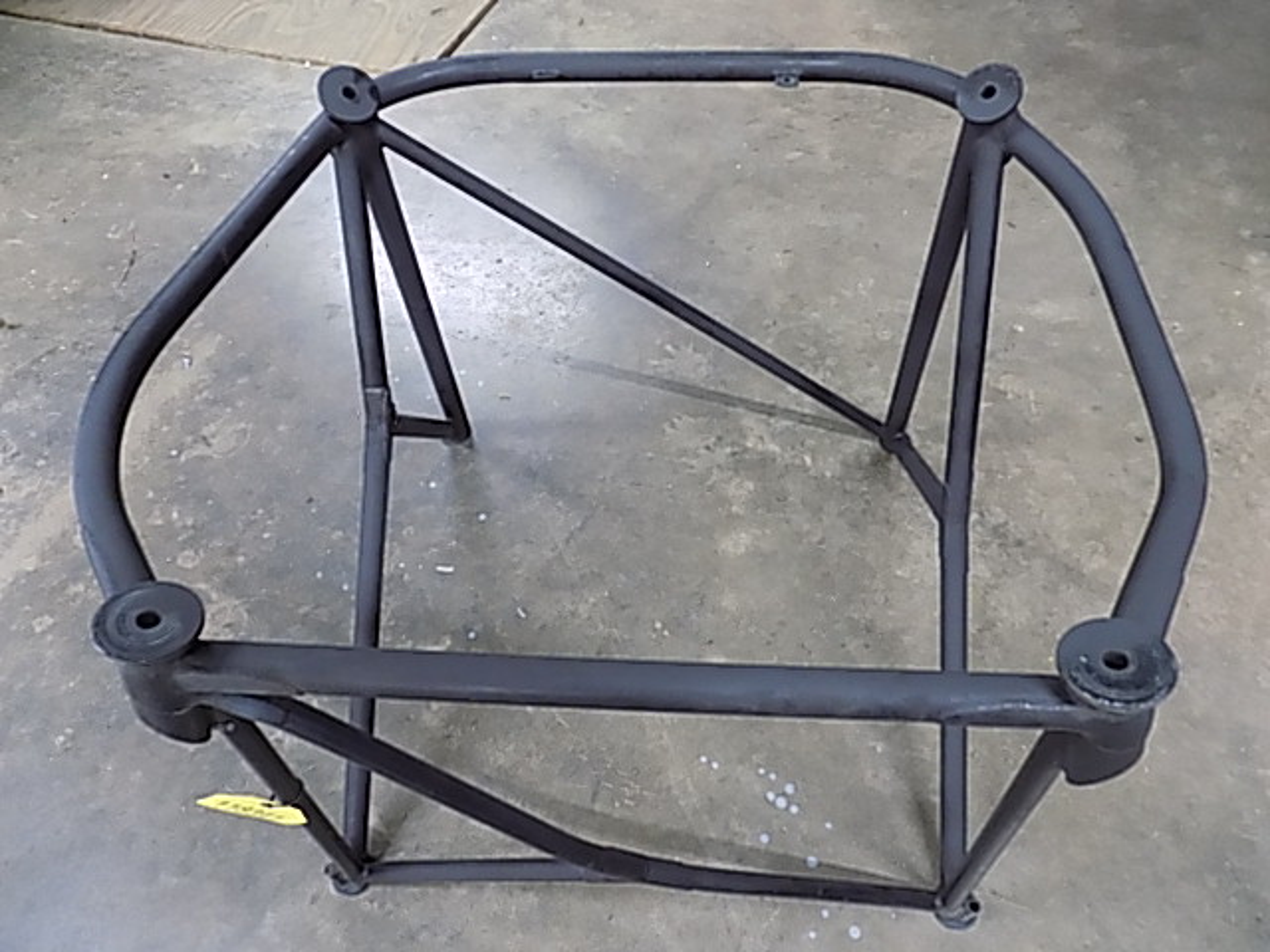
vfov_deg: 58.9
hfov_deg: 73.9
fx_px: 844
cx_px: 635
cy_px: 476
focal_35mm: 23
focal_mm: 4
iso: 400
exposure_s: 1/8
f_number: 3.1
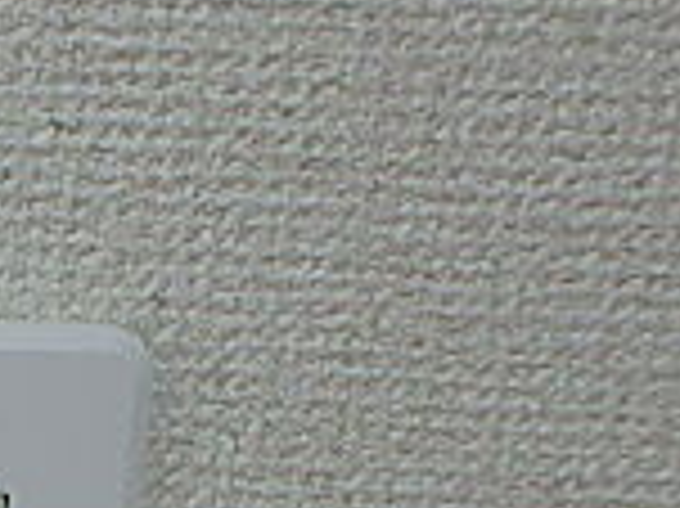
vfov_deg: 15.8
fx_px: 1747
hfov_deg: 18.9
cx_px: -387
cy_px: 647
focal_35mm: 89
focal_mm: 3.7
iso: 160
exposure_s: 1/60
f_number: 3.5
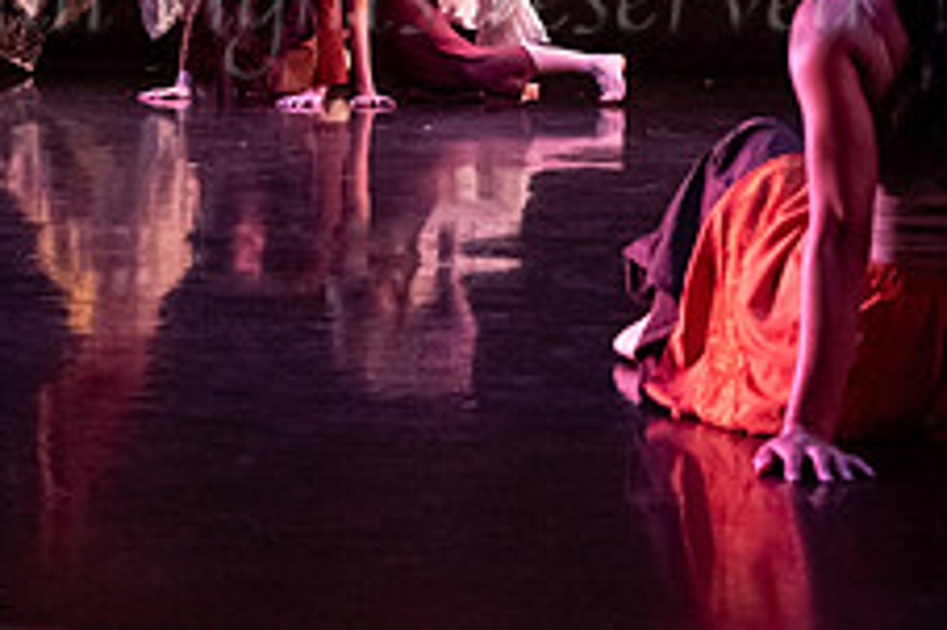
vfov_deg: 9.9
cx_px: 281
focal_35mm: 137
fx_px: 3601
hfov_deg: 14.9
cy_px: -97
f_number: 4
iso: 4000
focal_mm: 50
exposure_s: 1/400
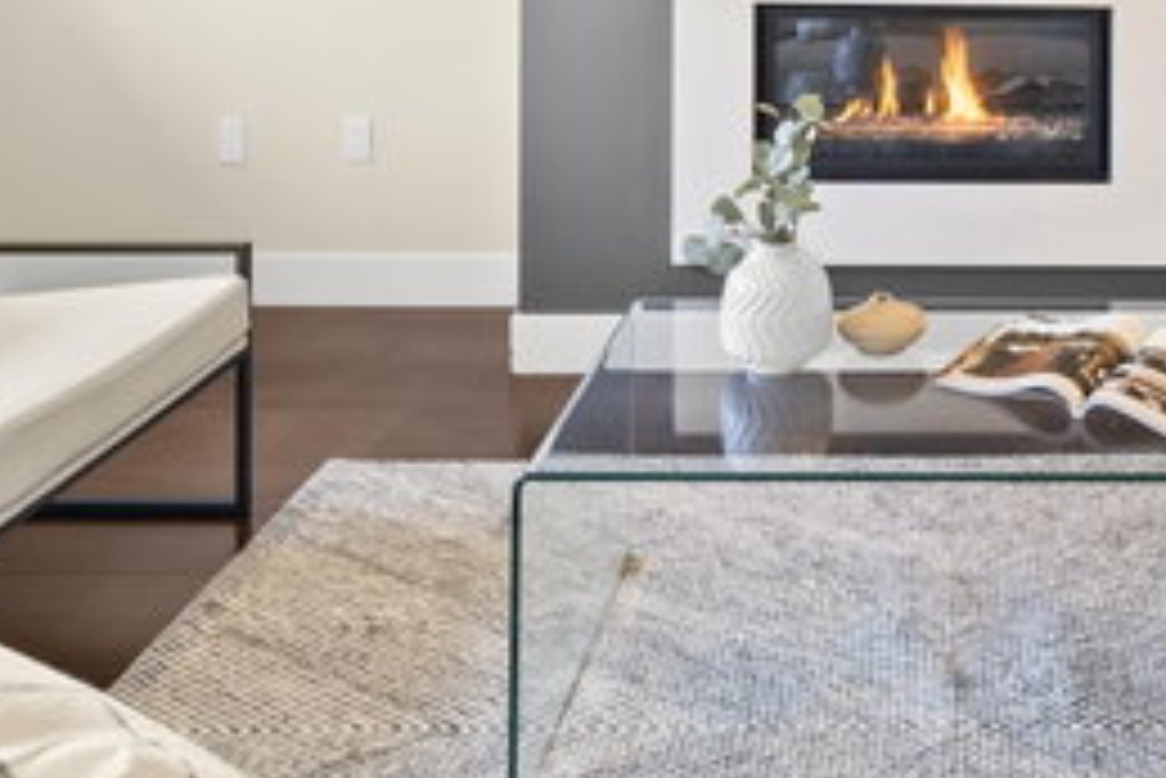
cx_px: 941
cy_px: -142
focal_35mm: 37
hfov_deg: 48.8
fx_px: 1199
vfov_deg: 30.8
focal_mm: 12
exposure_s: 1/8
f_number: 7.1
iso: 400
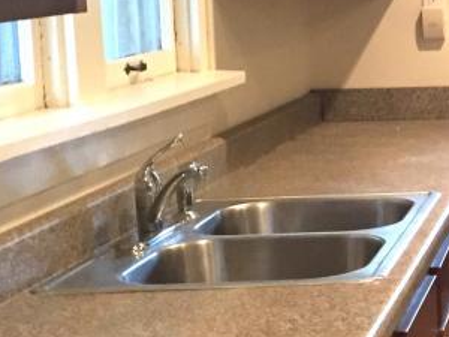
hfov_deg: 17.8
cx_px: 669
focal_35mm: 99
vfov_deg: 14.9
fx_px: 1284
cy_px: 112
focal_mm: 4.15
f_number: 2.2
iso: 250
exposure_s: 1/24
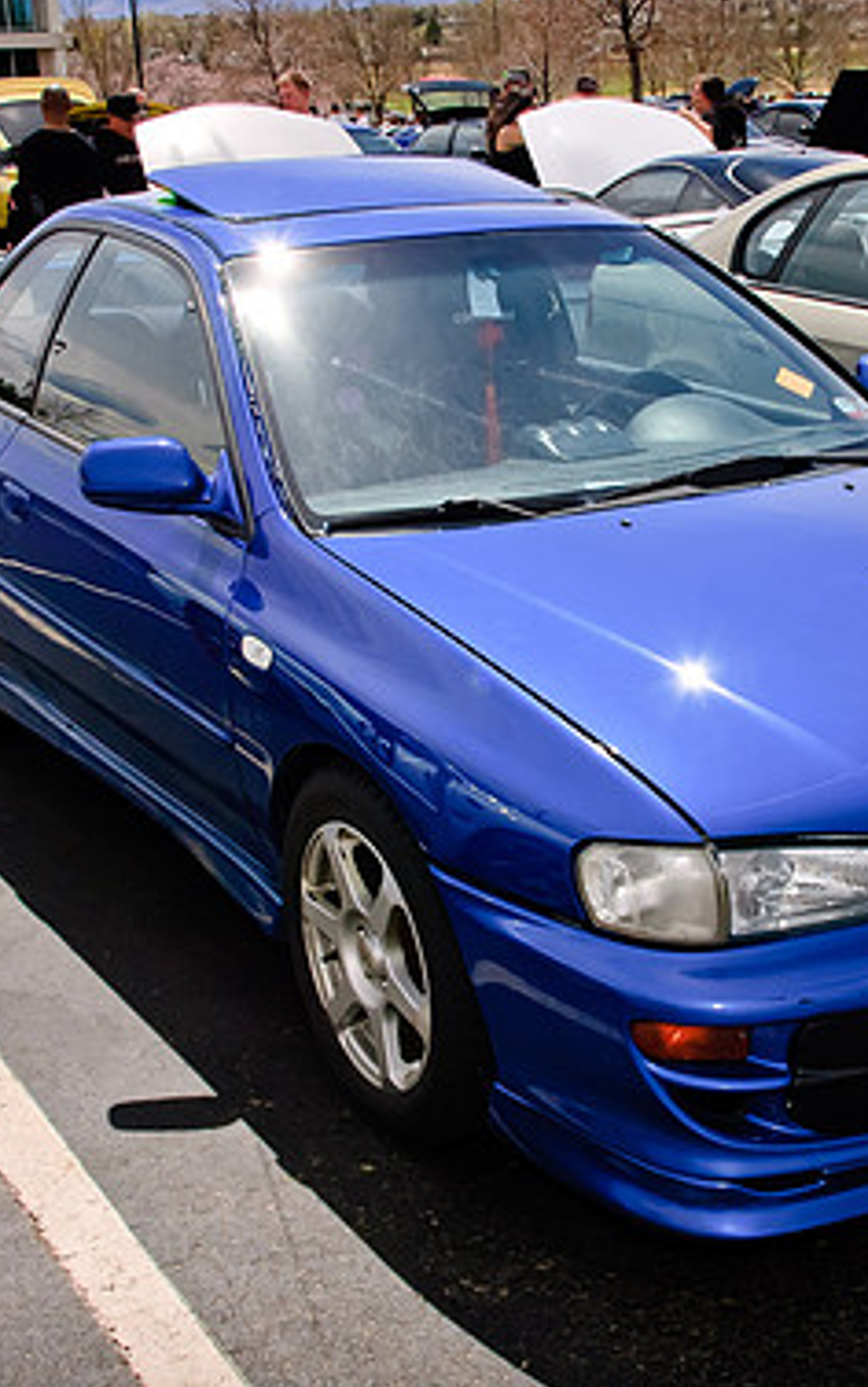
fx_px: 1777
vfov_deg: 42.6
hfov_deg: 27.2
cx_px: 603
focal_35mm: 47
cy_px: 684
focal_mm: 20
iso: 200
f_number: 10
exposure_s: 1/320
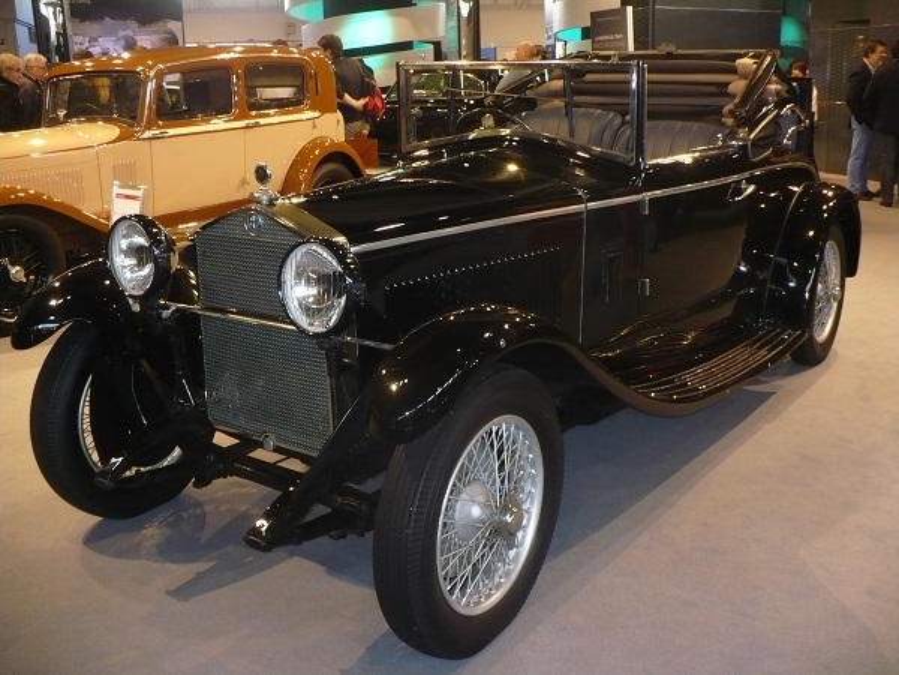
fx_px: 961
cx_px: 450
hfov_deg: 50.1
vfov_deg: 38.7
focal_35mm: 37
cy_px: 338
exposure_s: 1/30
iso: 250
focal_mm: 6.1
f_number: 2.8
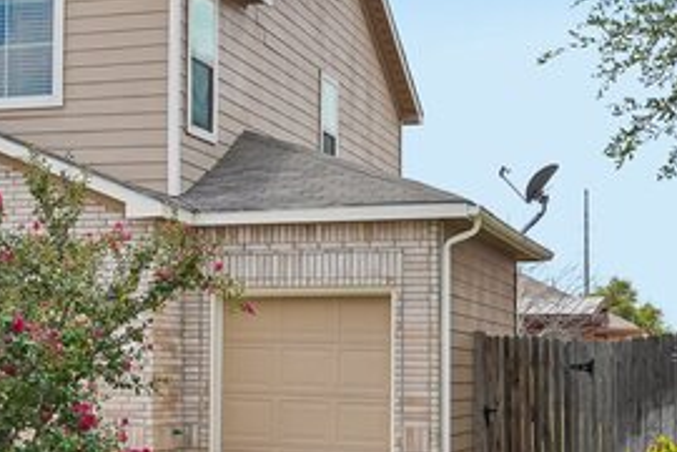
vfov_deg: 16.4
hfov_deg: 23.3
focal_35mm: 83
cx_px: -18
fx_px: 1561
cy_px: 195
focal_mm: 35
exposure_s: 1/200
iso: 100
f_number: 8
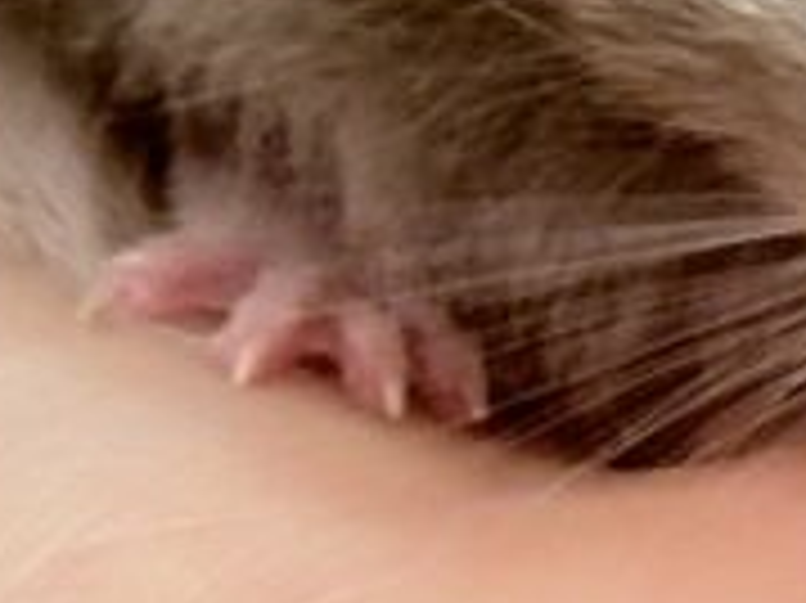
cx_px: 1049
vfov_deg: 4.2
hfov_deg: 5.7
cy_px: -630
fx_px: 8097
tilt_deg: -1.3
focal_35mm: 348
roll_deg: +3.4
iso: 40
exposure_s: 1/50
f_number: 1.6
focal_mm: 5.96
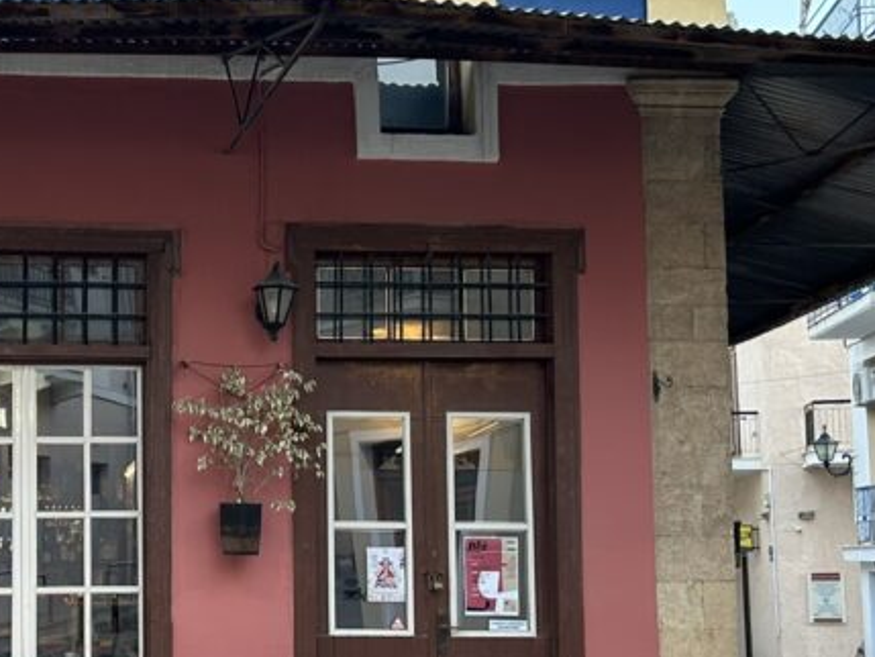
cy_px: 410
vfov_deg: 23.6
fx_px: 1568
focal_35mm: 62
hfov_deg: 29.7
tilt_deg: +4.3
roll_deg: +0.4
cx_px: 67
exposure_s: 1/50
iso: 160
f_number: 1.5
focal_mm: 5.7
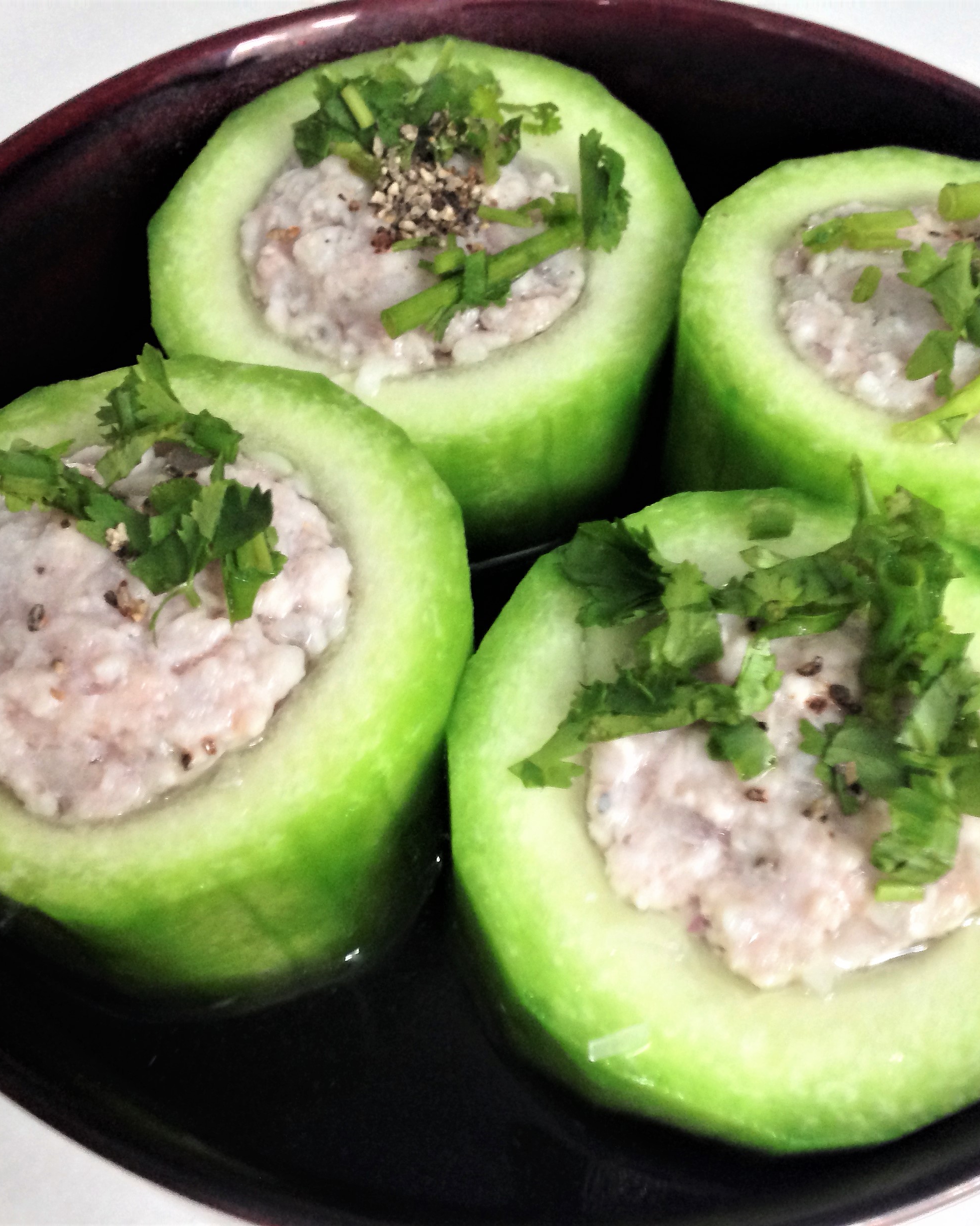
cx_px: 564
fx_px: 1559
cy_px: 613
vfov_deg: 42.9
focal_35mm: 43
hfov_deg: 34.8
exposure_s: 1/20
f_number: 2.4
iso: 200
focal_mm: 4.12
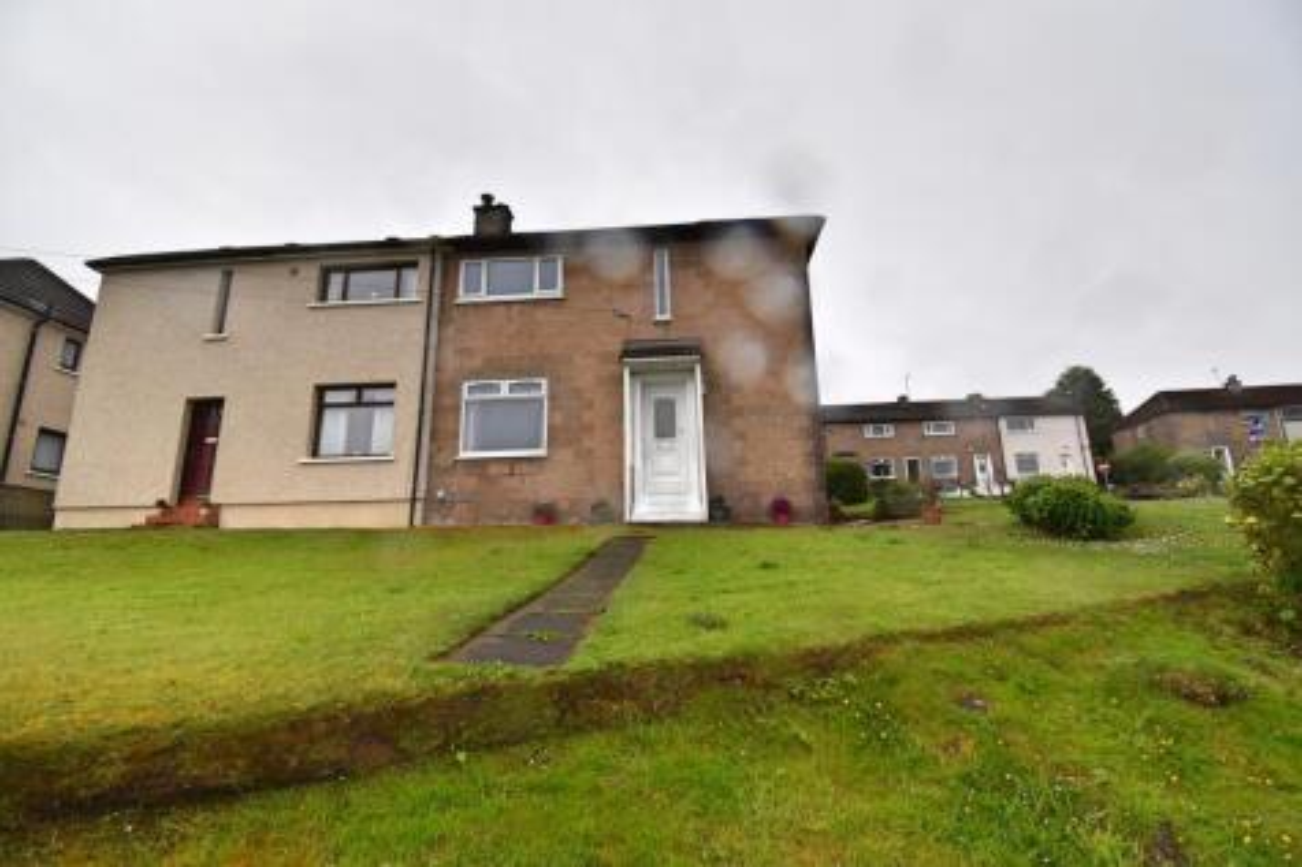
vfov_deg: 77.3
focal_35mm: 15
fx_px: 542
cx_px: 651
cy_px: 434
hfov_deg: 100.4
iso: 100
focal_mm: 10
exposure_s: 1/200
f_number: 7.1
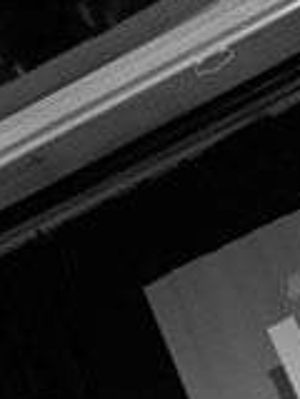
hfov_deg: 8.7
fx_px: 1964
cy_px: 272
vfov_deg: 11.6
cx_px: 111
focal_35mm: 170
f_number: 2.8
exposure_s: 1/80
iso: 1000
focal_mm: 42
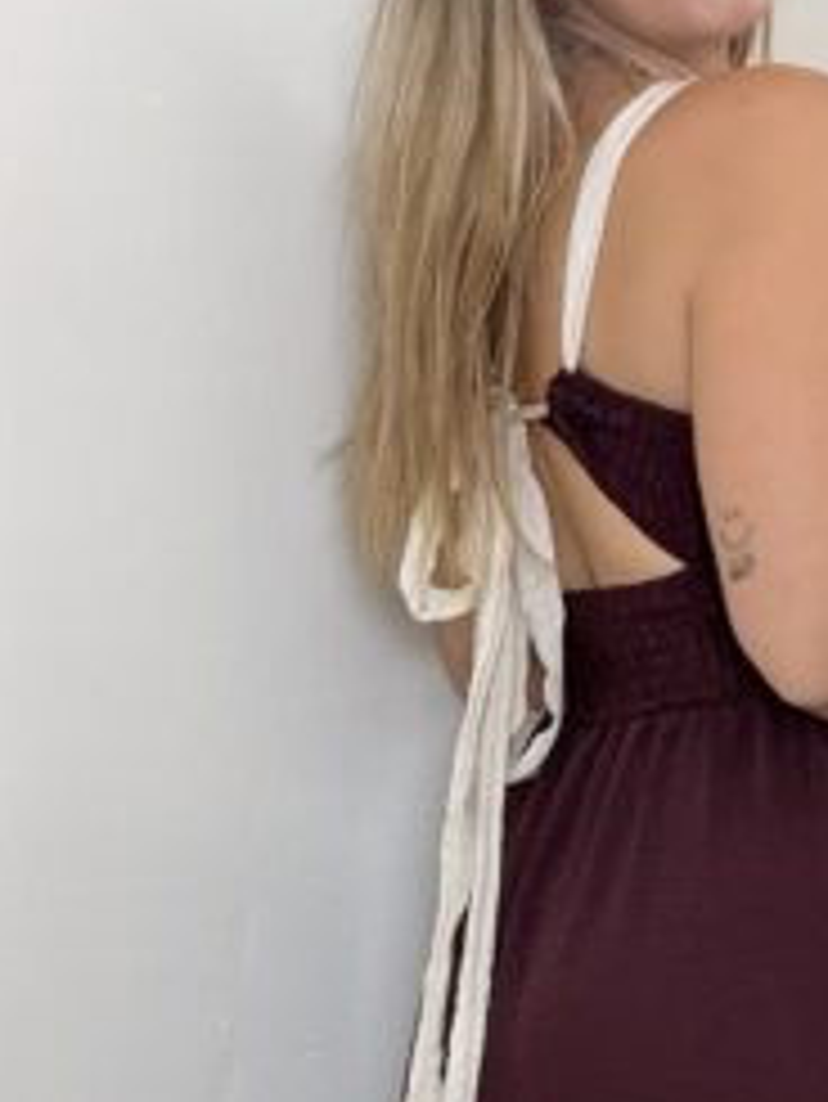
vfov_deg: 19.7
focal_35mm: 98
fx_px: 3123
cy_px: 949
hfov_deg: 15.1
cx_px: 540
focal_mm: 2.71
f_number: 1.9
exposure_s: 1/60
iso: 100
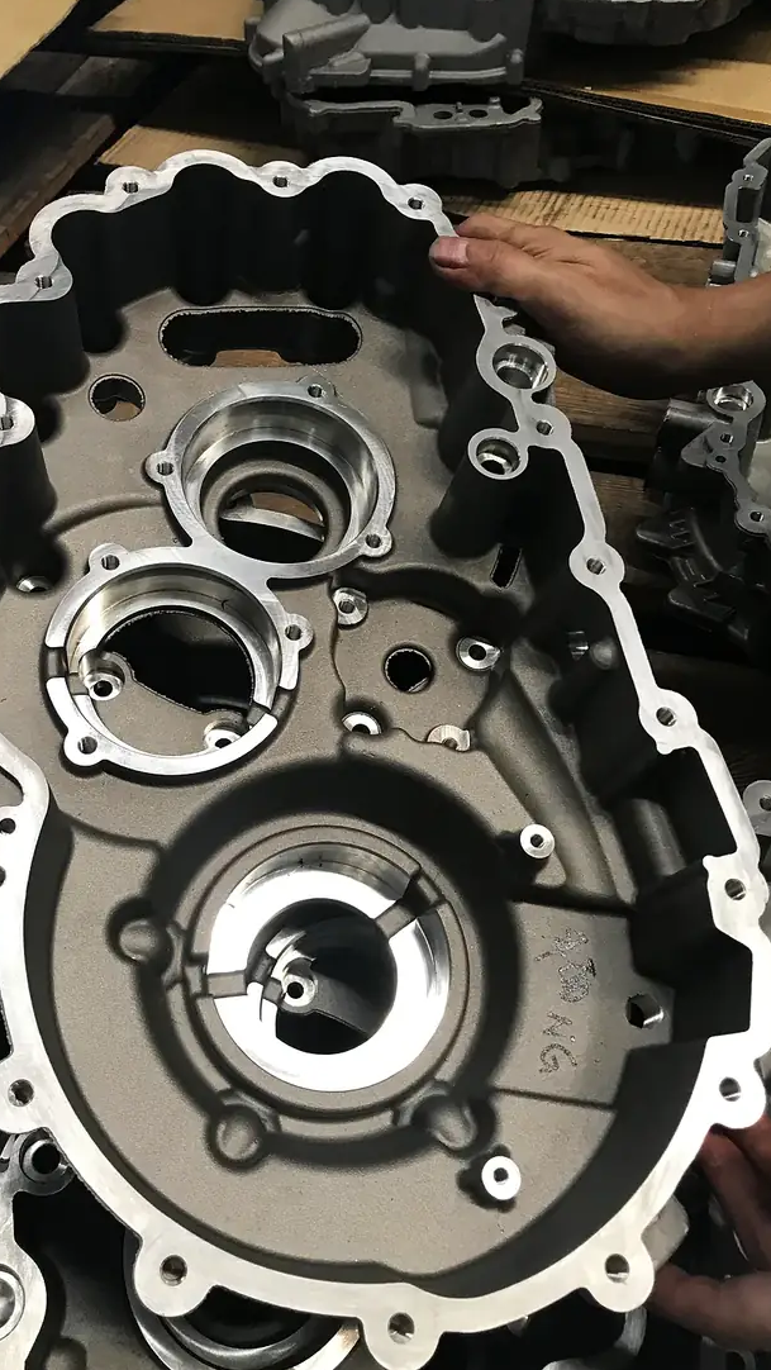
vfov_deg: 62.6
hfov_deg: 37.7
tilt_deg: -49.5
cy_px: 684
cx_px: 323
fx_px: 1126
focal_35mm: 31
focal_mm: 3.99
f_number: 1.8
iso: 40
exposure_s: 1/17
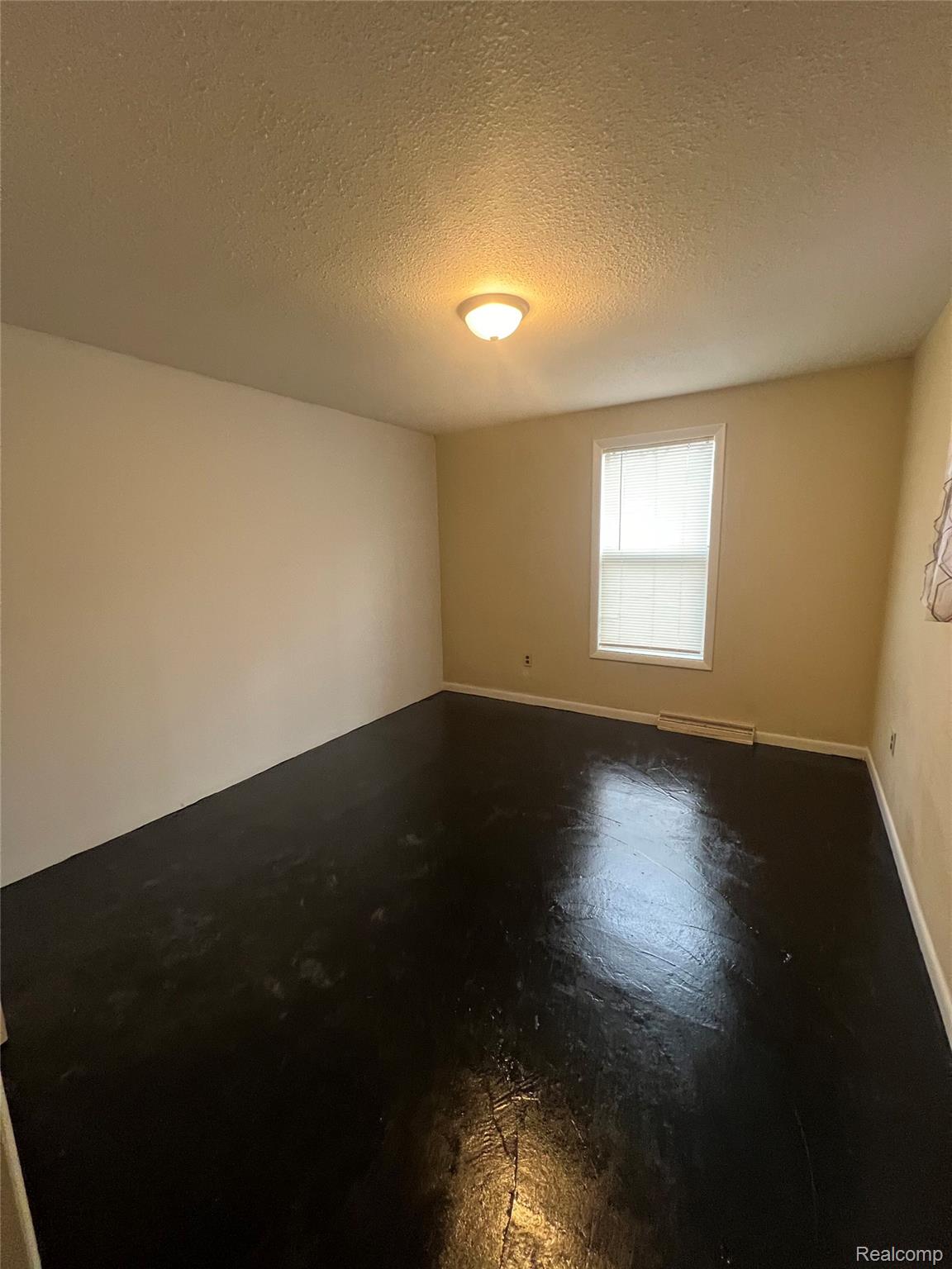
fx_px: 477
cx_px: 476
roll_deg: +0.6
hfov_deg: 89.9
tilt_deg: -9.3
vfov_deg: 106.2
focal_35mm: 13
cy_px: 634
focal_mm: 1.57
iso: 400
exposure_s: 1/60
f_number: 1.8
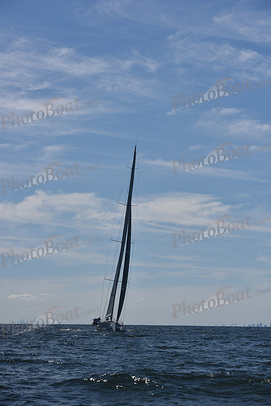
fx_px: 1128
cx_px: 136
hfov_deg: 13.7
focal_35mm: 100
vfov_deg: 20.4
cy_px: 203
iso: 200
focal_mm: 100
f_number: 6.3
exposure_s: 1/1000
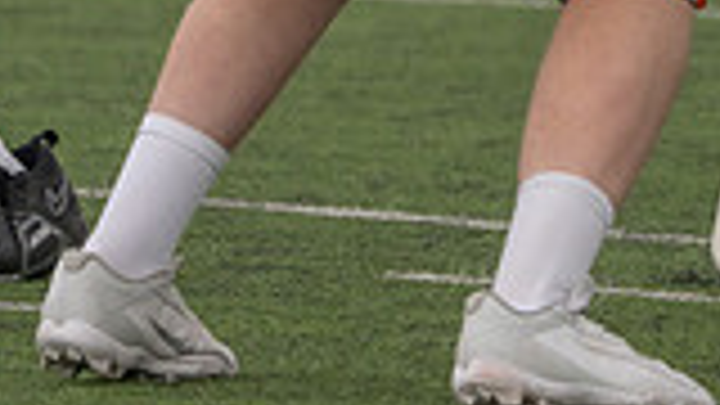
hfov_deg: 1.7
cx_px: 778
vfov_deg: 1.0
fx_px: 23903
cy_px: -371
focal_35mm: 1252
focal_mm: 330
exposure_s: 1/1000
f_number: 5.6
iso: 800
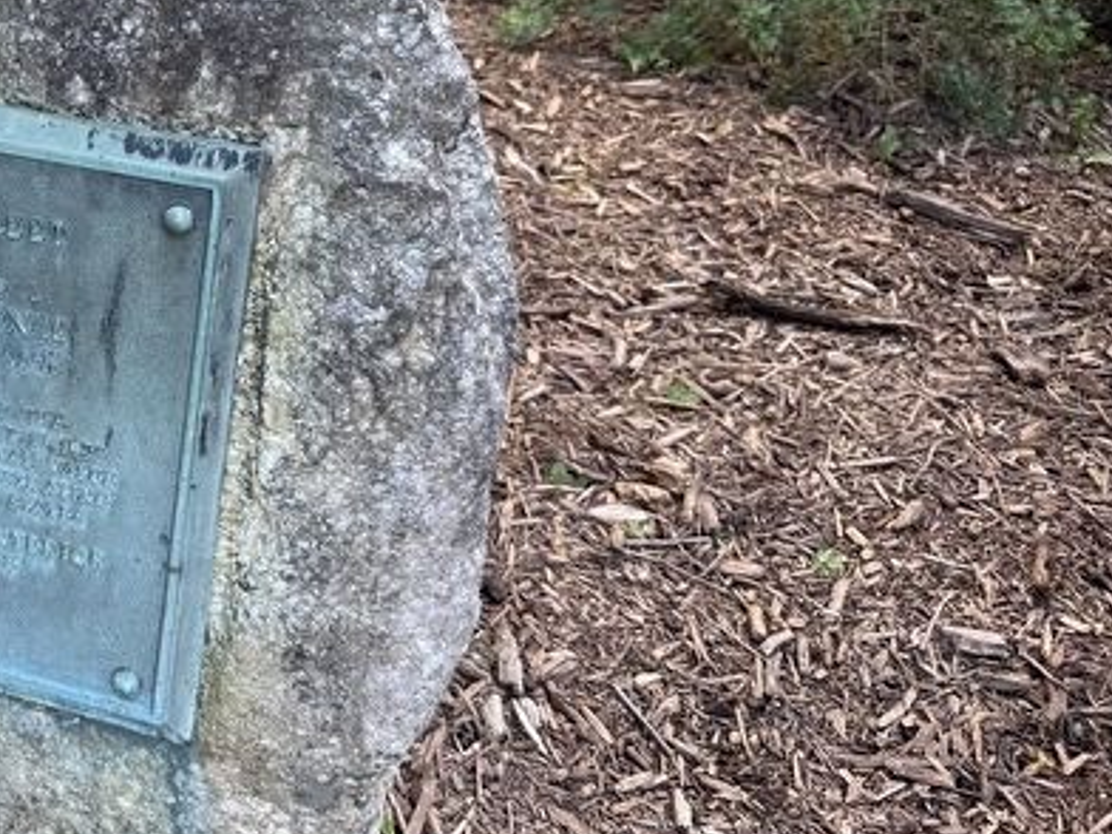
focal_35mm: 49
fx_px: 1574
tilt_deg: -32.2
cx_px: 31
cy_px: 184
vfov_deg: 29.1
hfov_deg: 35.6
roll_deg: -2.2
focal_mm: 6.76
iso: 64
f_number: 1.78
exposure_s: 1/136
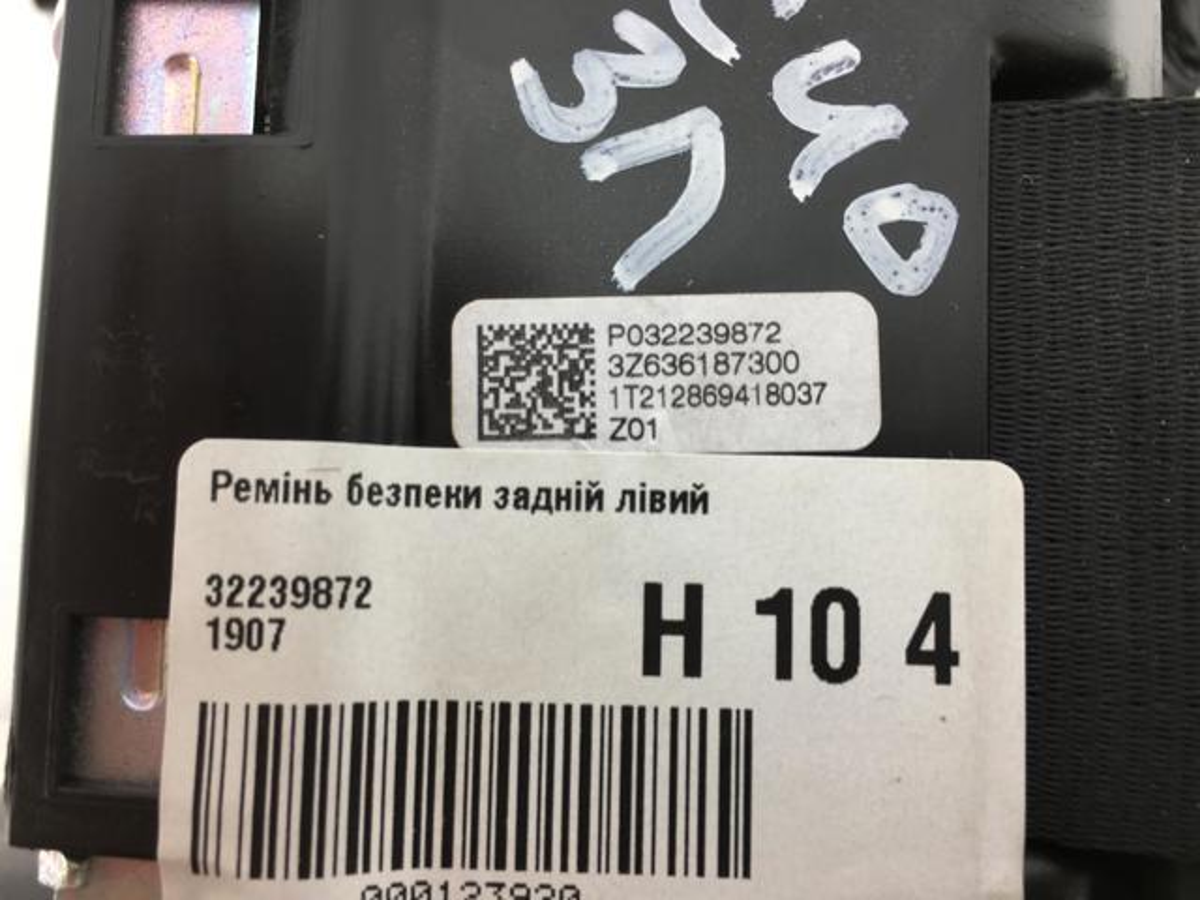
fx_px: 1005
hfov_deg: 61.7
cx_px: 600
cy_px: 450
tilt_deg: -83.2
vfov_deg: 48.2
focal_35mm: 29
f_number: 2.2
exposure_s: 1/50
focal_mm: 4.15
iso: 25
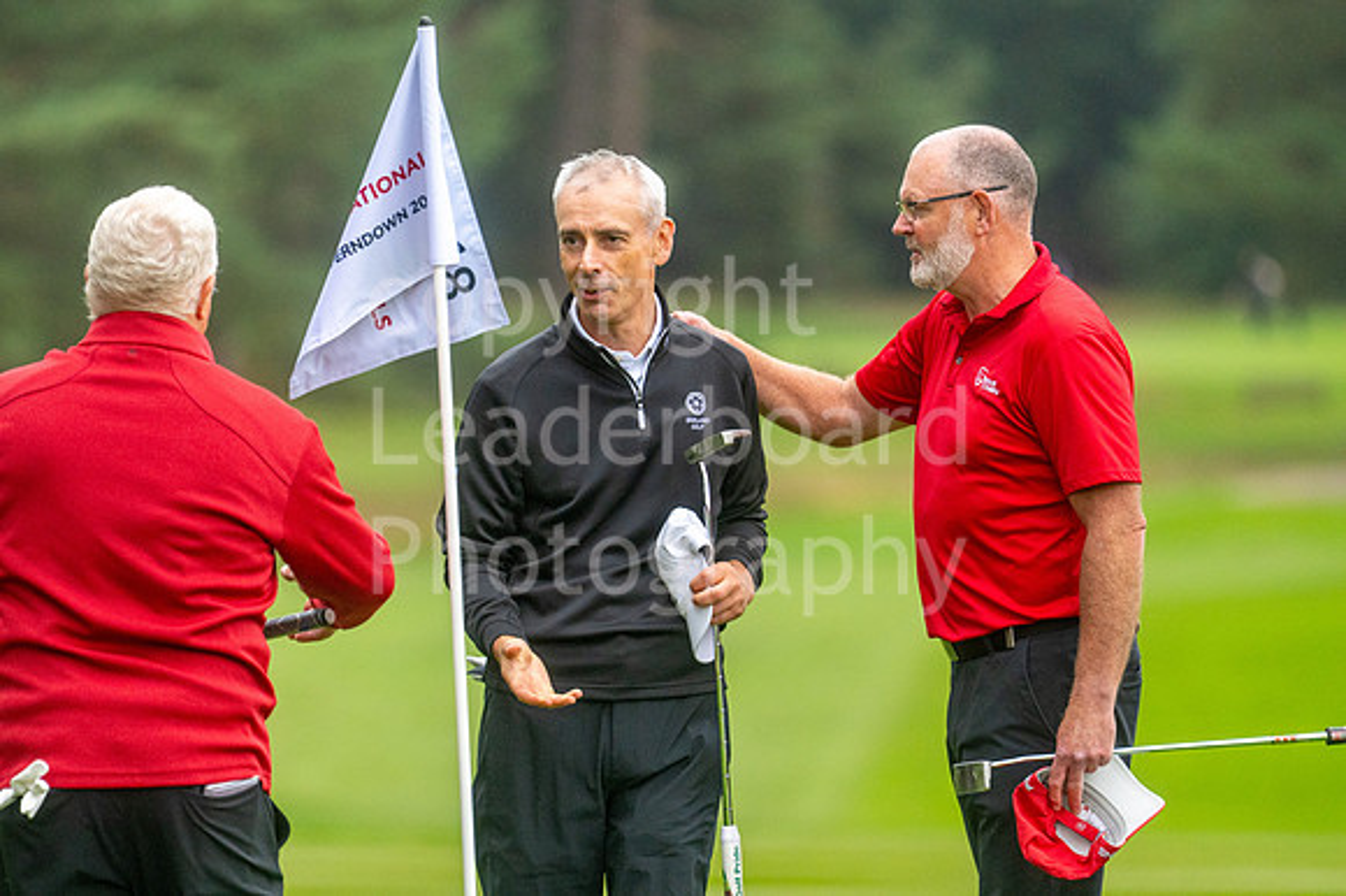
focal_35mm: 450
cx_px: 673
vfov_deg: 3.1
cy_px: 448
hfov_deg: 4.6
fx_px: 16815
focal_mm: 300
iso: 800
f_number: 4
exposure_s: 1/1000
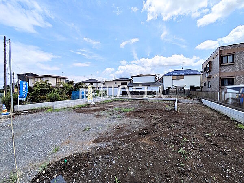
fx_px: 99
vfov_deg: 85.7
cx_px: 122
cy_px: 92
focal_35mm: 14
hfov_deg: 102.1
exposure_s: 1/3205
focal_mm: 1.83
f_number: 2.2
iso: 51
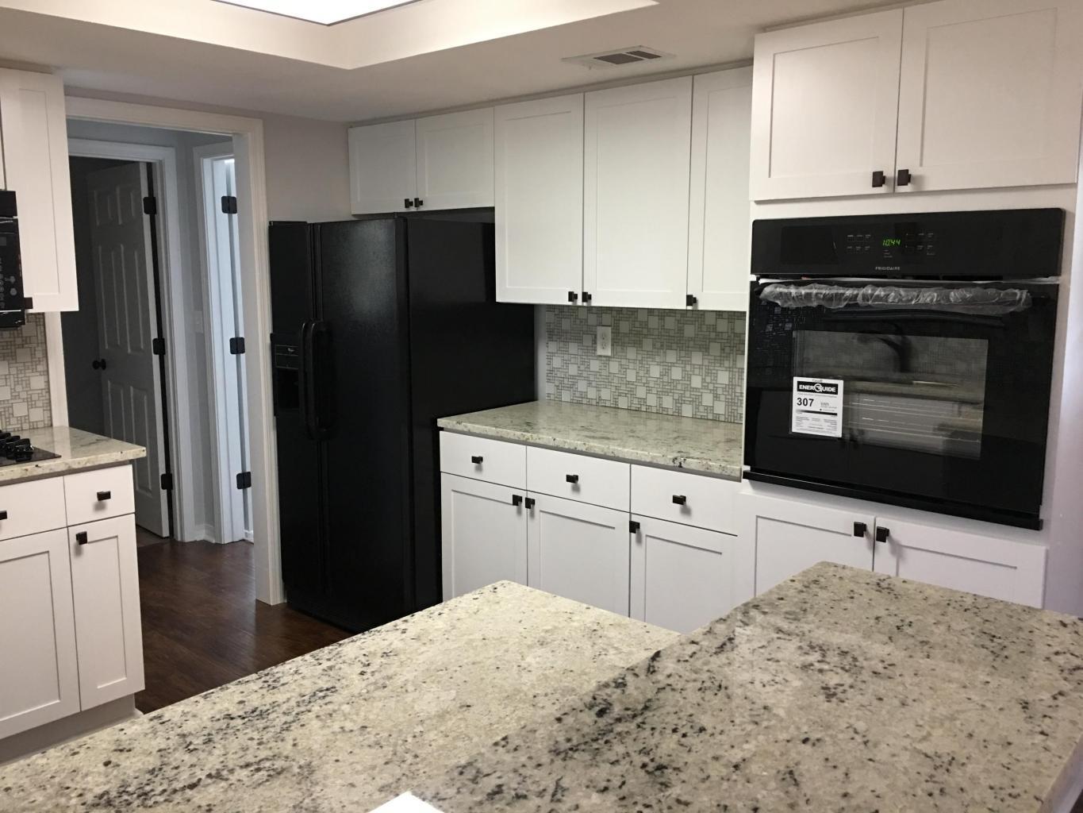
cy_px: 406
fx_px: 907
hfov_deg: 61.7
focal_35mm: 29
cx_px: 542
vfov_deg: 48.2
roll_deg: -0.2
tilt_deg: -7.3
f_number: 2.2
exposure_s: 1/15
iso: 80
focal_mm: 4.15
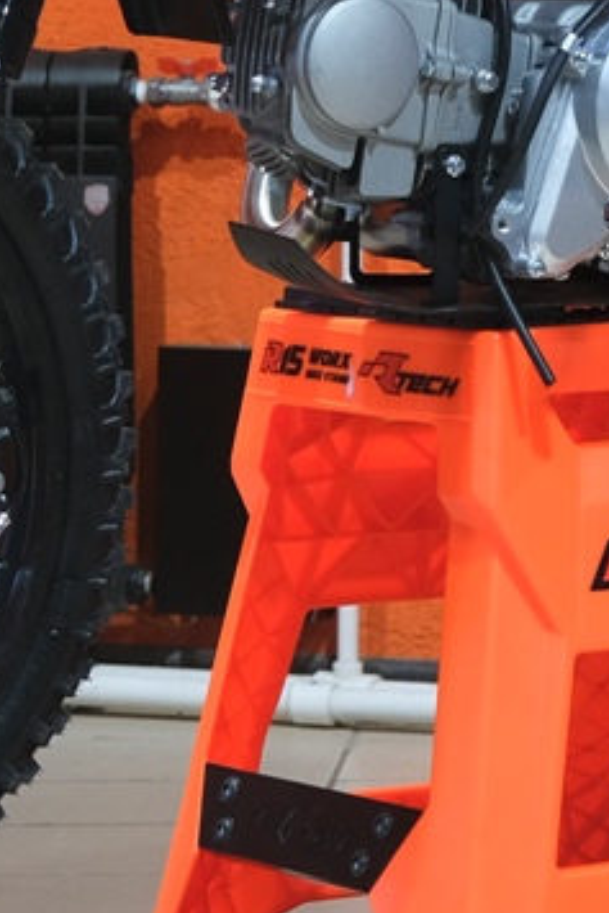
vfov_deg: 9.1
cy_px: -300
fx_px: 5602
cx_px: 519
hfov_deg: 6.2
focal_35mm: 221
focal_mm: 32.5
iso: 800
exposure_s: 1/60
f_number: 4
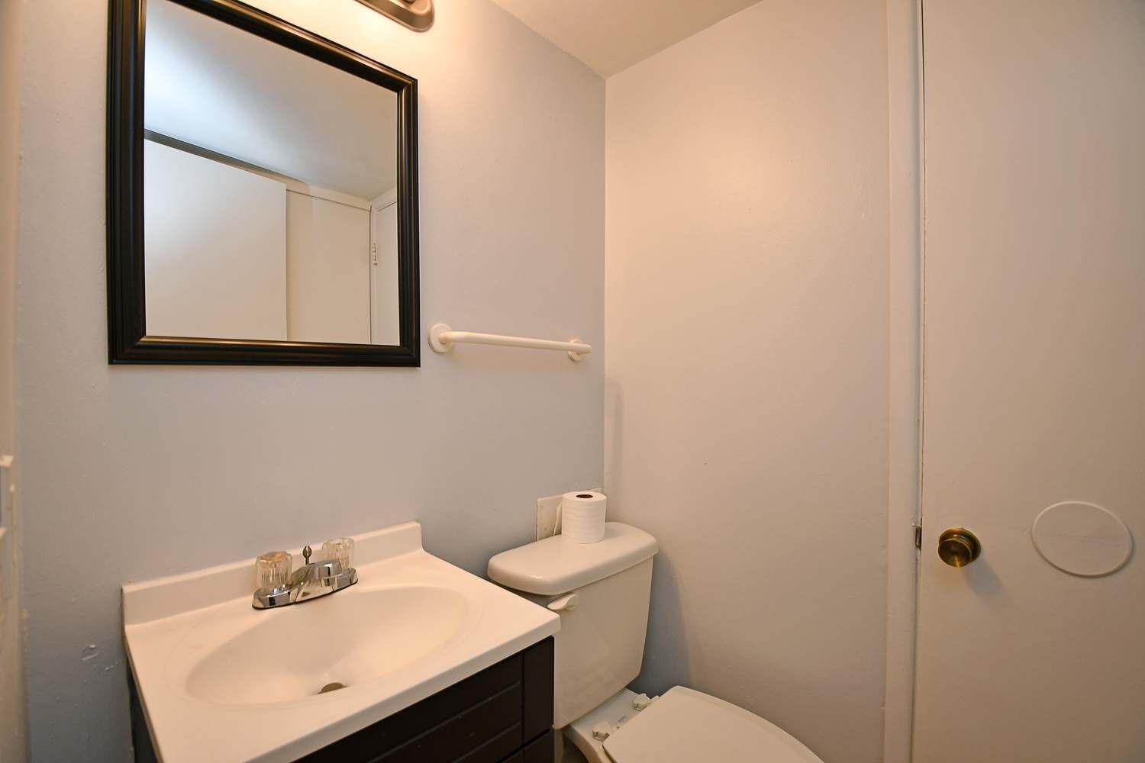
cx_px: 572
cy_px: 382
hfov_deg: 100.4
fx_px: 477
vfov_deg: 77.3
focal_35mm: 15
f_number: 4.5
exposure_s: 1/80
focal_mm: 10
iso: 200
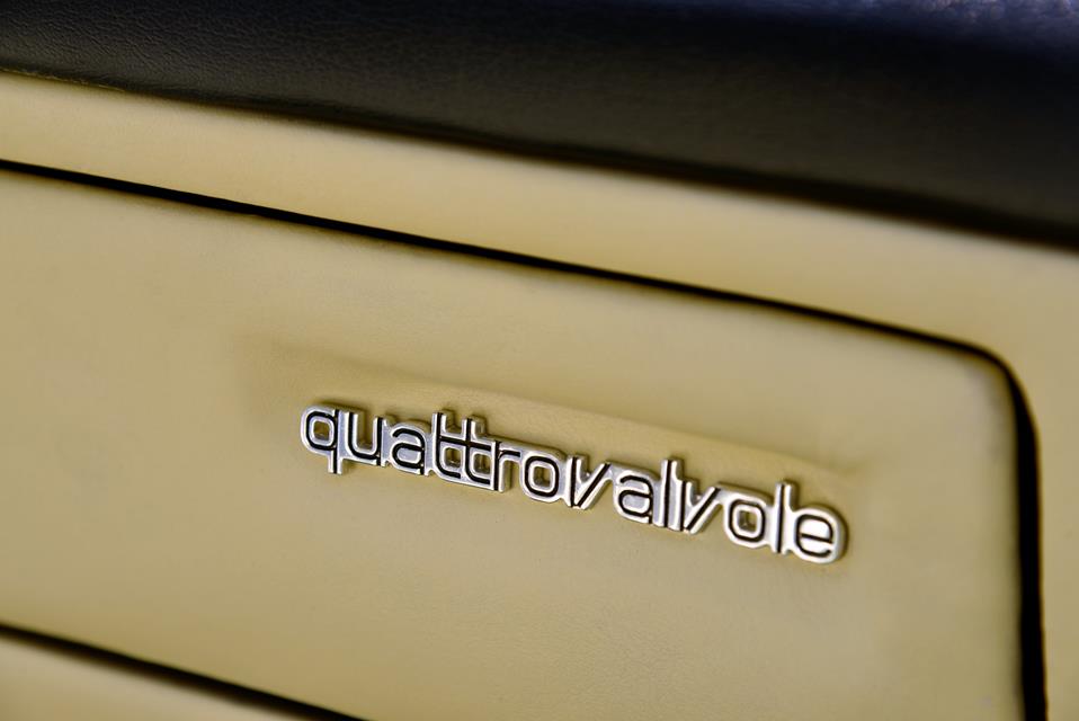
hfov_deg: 17.1
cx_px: 540
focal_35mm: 120
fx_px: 3599
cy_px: 360
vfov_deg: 11.4
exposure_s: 1/100
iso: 100
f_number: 8
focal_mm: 120
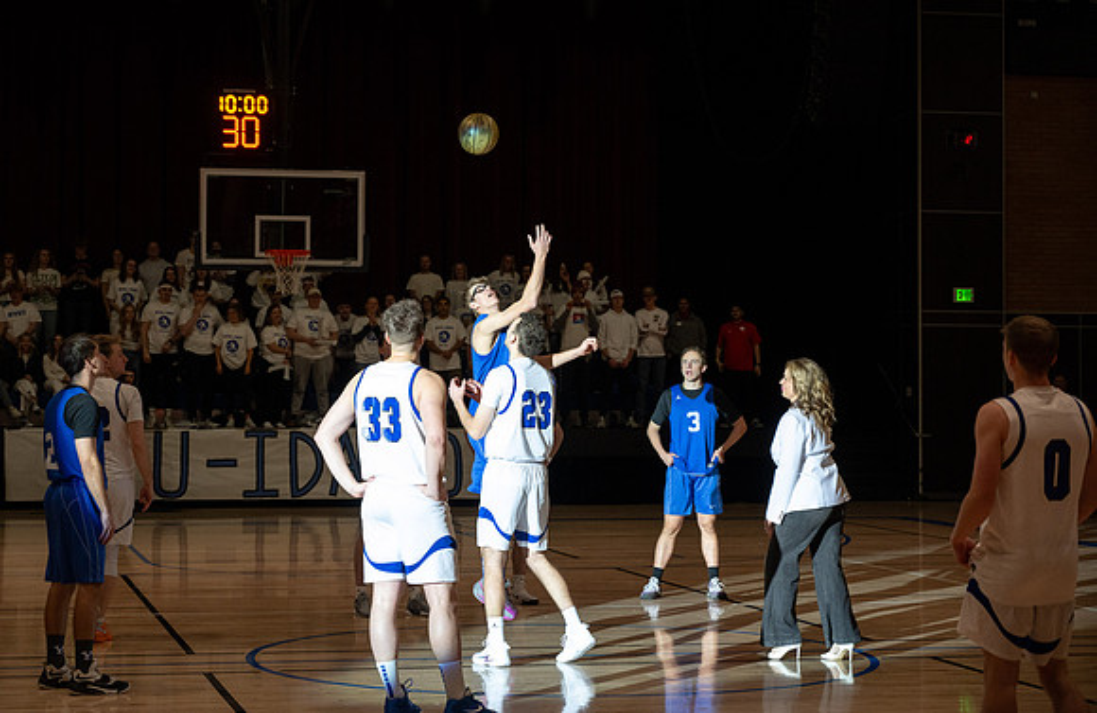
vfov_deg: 17.6
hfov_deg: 26.8
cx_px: 505
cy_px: 318
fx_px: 2301
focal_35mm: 76
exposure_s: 1/500
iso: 1600
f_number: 4
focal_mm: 70
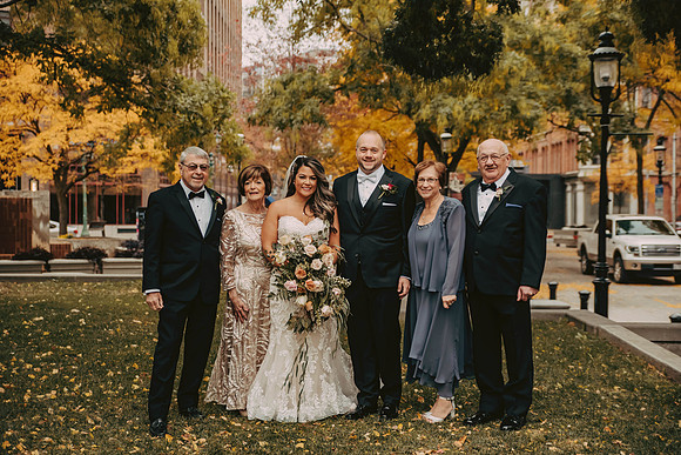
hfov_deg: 33.4
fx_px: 1135
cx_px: 340
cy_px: 228
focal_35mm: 60
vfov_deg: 22.6
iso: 1250
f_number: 3.2
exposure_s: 1/1000
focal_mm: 60
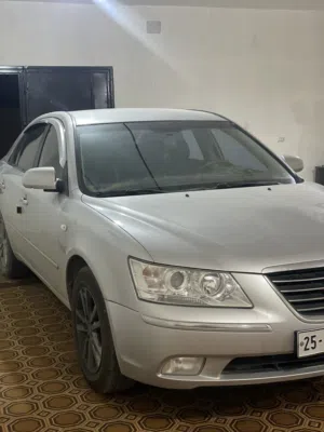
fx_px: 649
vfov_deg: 36.8
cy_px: 216
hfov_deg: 28.0
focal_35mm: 52
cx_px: 162
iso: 320
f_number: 2
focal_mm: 6
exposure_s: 1/33
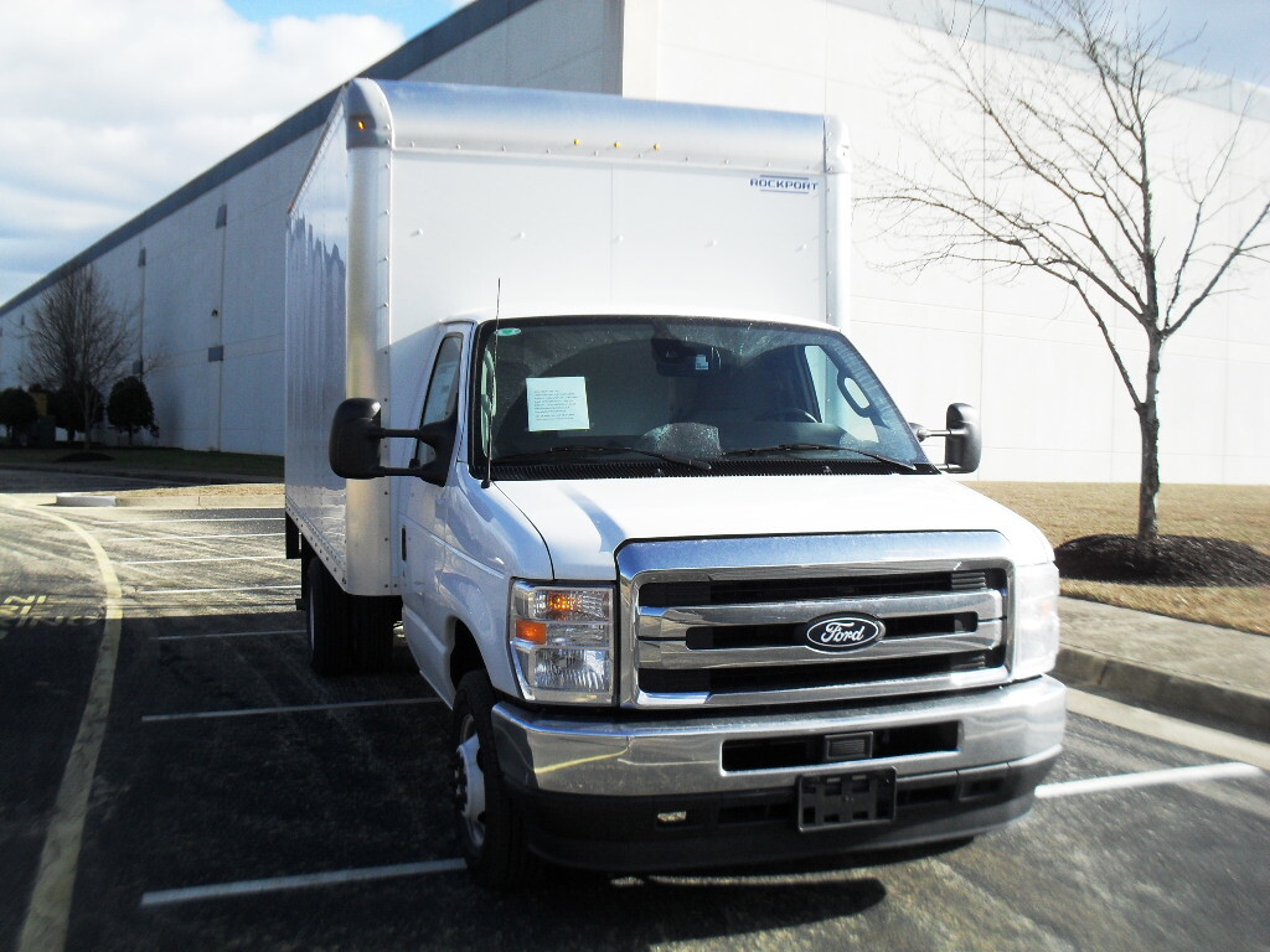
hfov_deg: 52.6
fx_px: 1284
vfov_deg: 40.7
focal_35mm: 35
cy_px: 476
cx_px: 635
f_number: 8.4
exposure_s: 1/125
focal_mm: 6.3
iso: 100
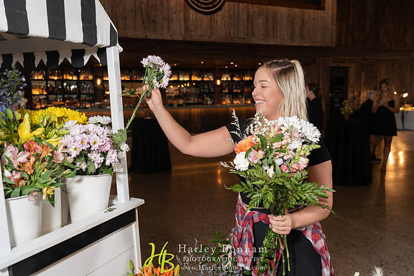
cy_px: 138
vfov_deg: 41.1
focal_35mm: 32
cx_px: 207
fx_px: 368
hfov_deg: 58.7
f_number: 4
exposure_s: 1/125
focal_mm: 32
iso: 1250
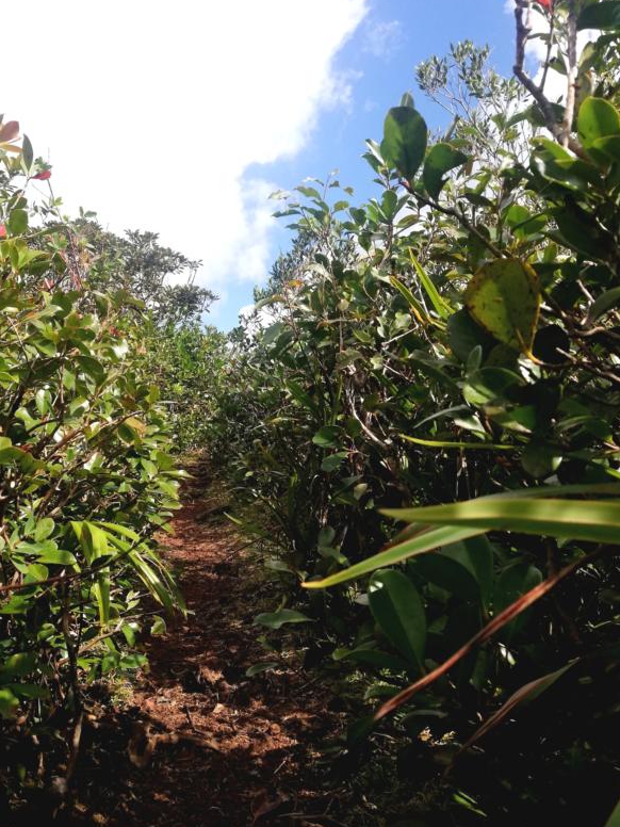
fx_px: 764
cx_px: 264
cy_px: 407
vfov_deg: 56.8
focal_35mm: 32
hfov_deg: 44.0
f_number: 2.2
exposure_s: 1/1082
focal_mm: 3.81
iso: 50
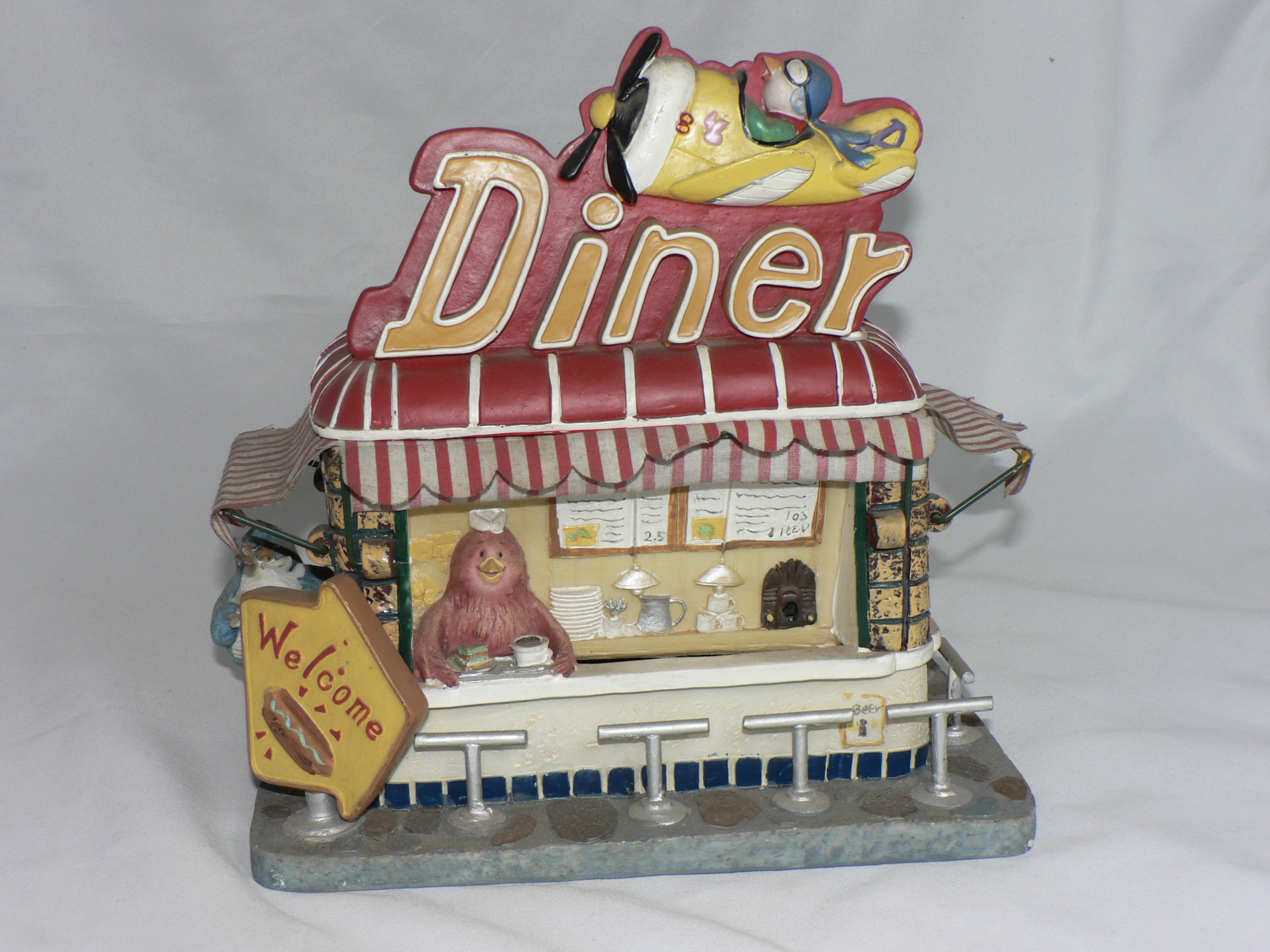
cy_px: 476
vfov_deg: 34.3
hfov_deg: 44.8
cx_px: 635
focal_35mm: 42
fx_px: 1541
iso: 80
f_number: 4
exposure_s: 1/60
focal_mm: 7
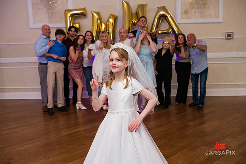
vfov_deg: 38.8
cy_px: 82
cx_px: 123
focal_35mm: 34
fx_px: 232
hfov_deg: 55.8
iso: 1250
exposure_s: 1/200
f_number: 5
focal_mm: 34
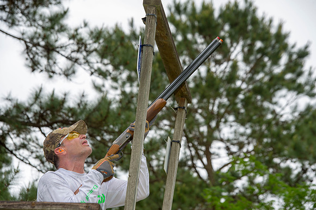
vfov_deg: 9.1
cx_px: 158
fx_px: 1316
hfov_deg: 13.7
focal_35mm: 150
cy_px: 105
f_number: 7.1
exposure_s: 1/200
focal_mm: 150
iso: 200
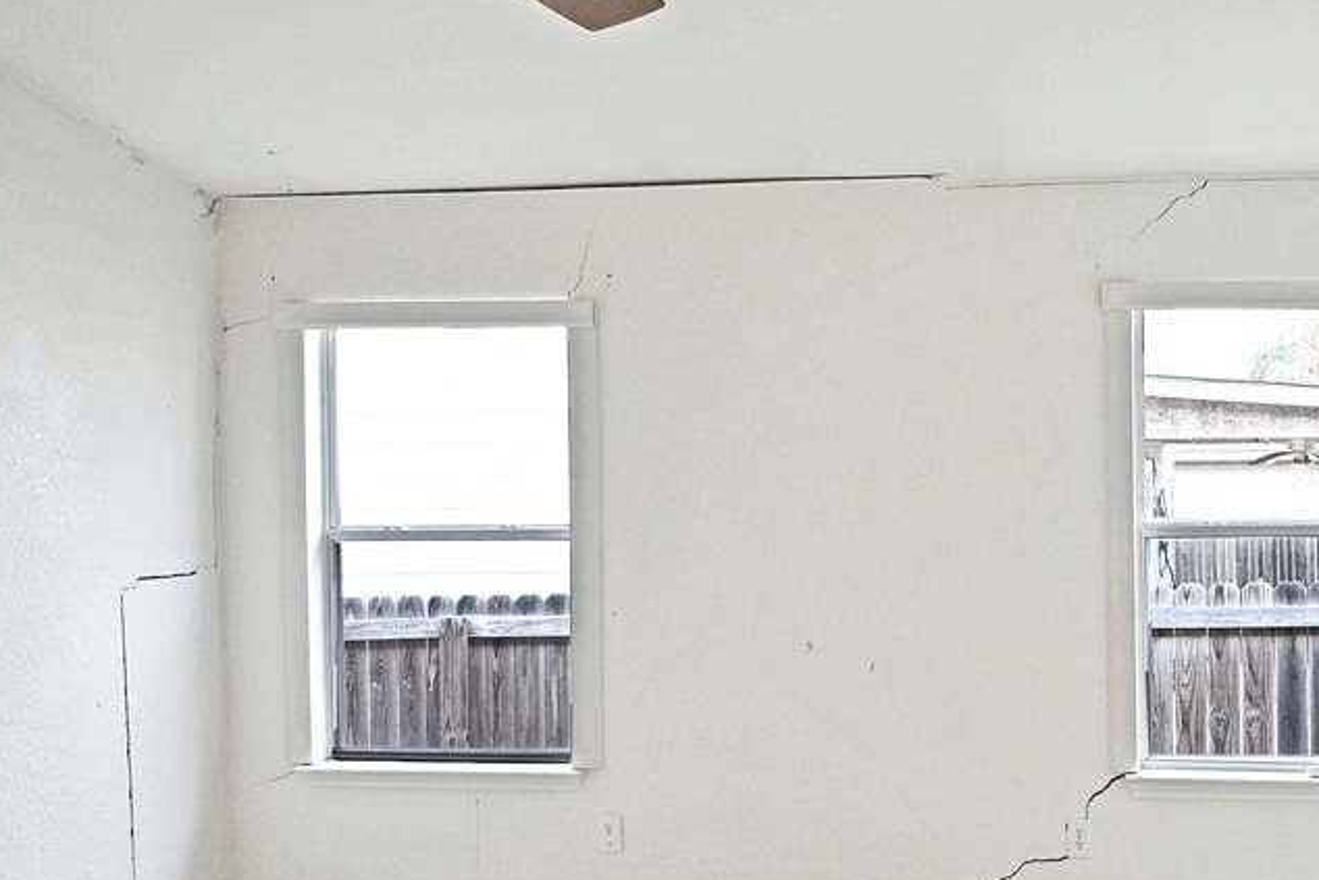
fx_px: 1686
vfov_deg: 29.3
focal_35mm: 46
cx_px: 1131
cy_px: 466
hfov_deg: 40.2
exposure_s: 1/40
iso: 64
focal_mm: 12
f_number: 3.5
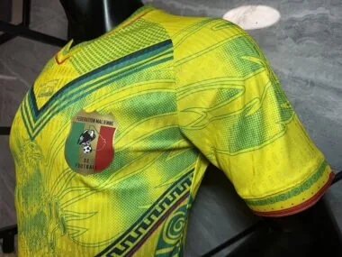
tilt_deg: +0.0
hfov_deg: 71.6
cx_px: 171
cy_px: 128
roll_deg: -2.2
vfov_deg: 56.8
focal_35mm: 24
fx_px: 237
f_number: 1.78
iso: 64
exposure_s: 1/100
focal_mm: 6.76
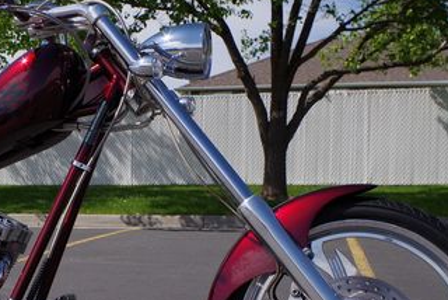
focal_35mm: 60
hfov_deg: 32.2
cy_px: 204
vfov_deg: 22.6
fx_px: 747
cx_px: 74
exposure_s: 1/500
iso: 200
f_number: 9
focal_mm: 20
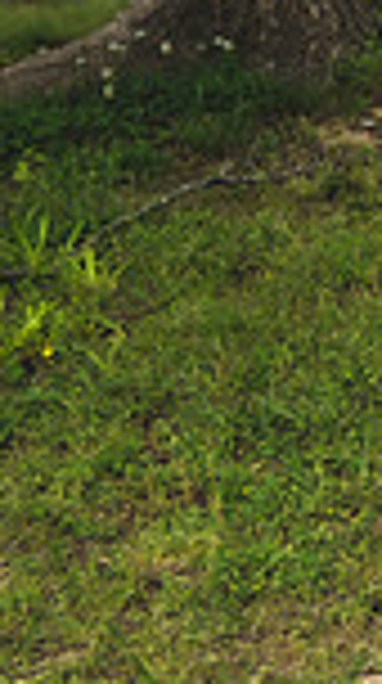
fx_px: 2894
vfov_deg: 13.3
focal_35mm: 160
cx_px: 1299
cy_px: 16
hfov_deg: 6.6
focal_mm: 40
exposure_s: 1/200
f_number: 5.6
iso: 200
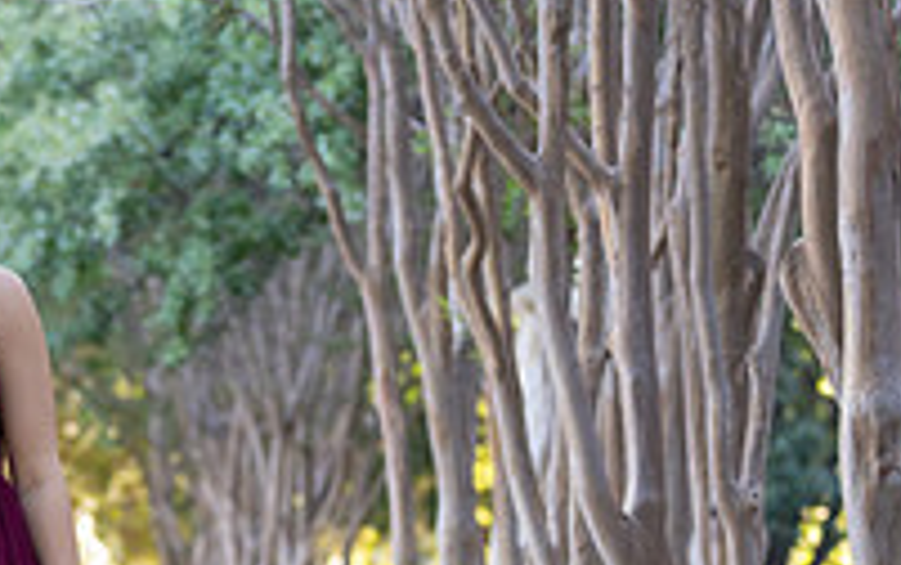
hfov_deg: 8.2
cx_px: -148
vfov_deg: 5.2
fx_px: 6242
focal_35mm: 254
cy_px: 727
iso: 1000
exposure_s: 1/320
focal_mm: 72
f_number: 2.8
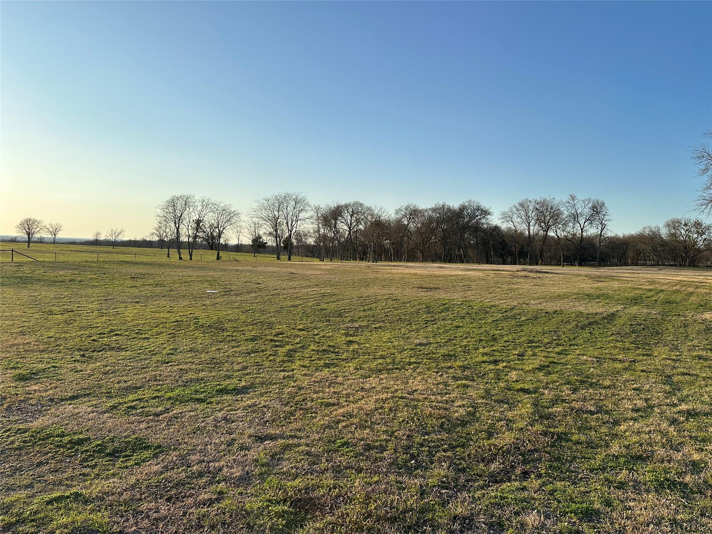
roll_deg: -2.6
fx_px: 494
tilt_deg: -2.0
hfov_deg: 71.6
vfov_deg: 56.8
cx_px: 356
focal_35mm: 24
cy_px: 267
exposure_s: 1/3717
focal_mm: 6.86
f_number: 1.78
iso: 80
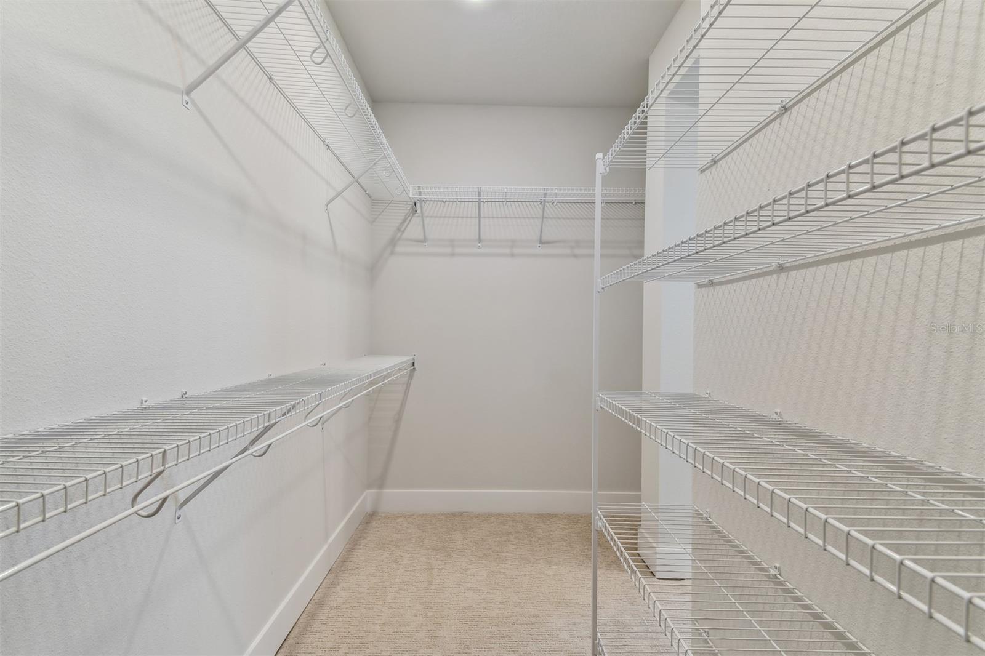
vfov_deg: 77.3
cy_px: 328
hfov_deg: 100.4
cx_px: 492
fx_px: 410
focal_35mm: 15
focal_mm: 10
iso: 100
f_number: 7.1
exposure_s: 1/10
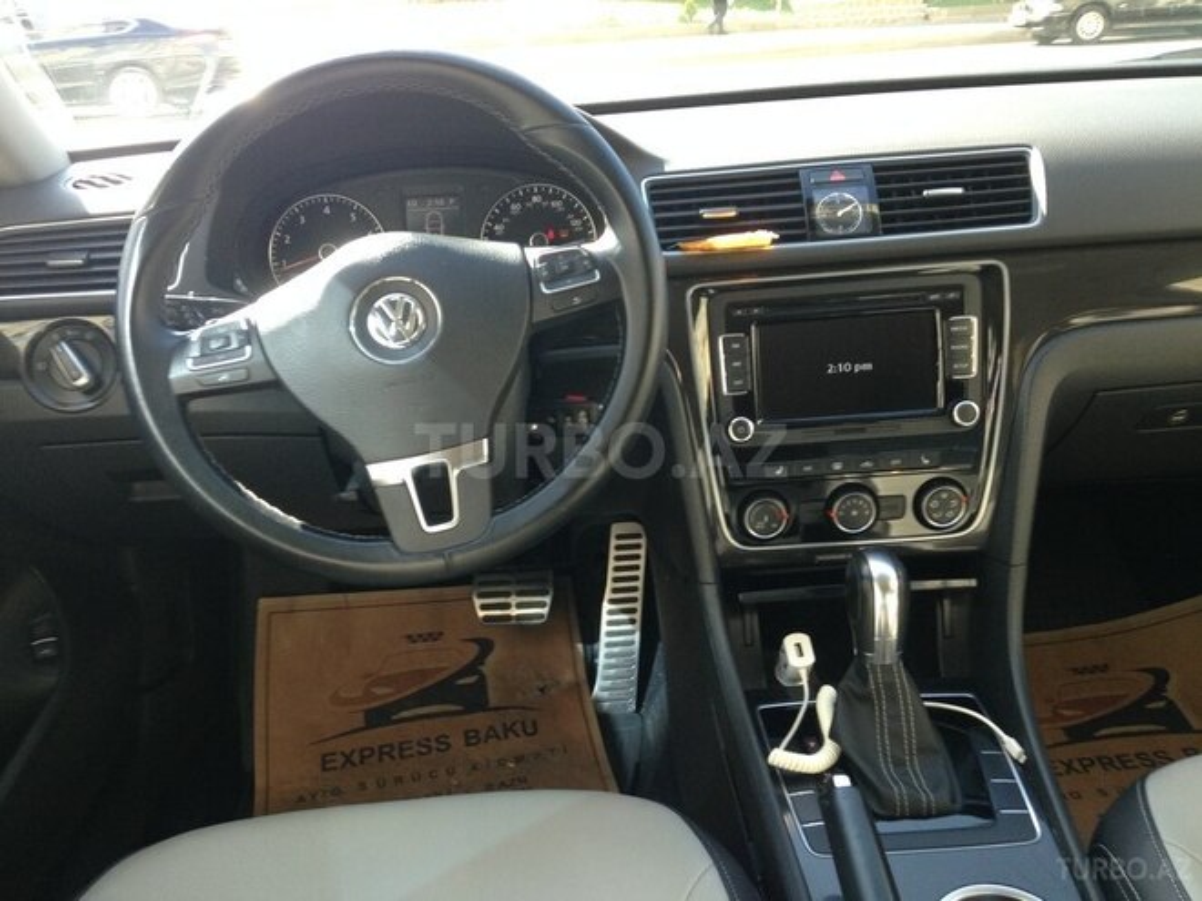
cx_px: 601
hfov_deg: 55.4
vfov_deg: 42.9
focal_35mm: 33
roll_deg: +0.0
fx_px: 1146
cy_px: 450
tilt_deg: -19.2
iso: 80
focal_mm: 4.12
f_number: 2.4
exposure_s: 1/120
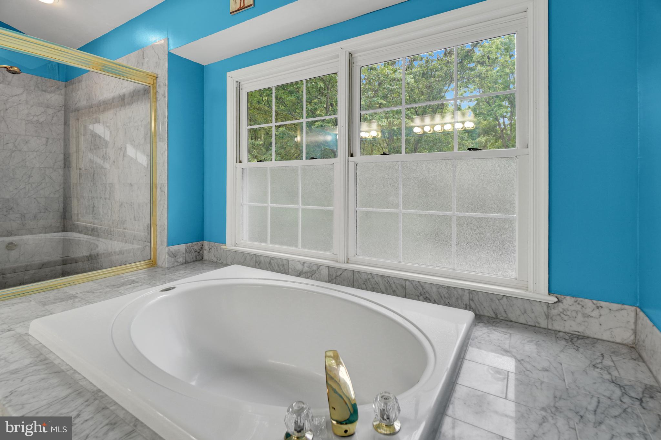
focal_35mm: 15
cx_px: 330
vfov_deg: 77.3
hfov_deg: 100.4
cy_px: 220
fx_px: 275
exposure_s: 1/13
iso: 200
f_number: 4
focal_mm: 10
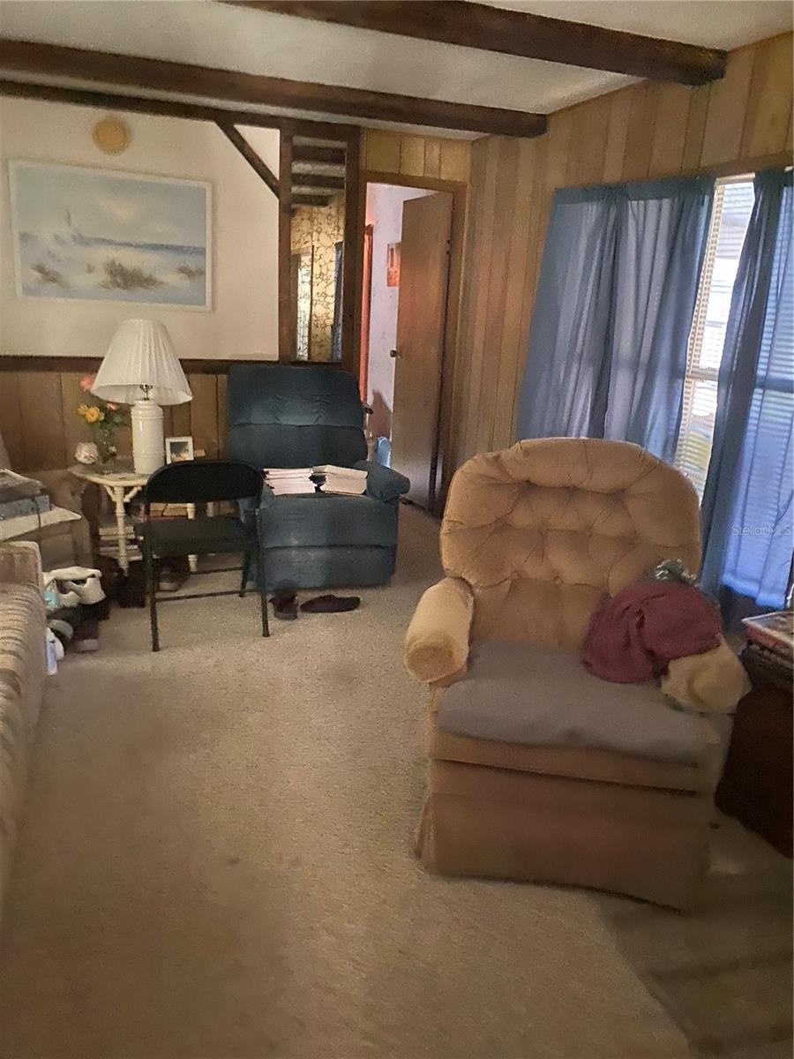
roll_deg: -3.1
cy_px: 530
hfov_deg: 53.1
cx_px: 397
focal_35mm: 26
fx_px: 795
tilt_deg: -17.7
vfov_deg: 67.3
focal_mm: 4.25
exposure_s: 1/15
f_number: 1.8
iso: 1000
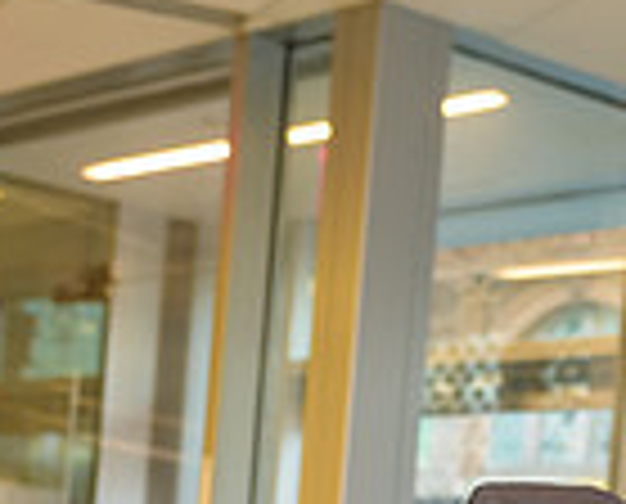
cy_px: 772
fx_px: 2322
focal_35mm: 125
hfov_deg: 15.2
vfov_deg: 11.8
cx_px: 563
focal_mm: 32
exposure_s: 1/100
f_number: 3.2
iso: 800
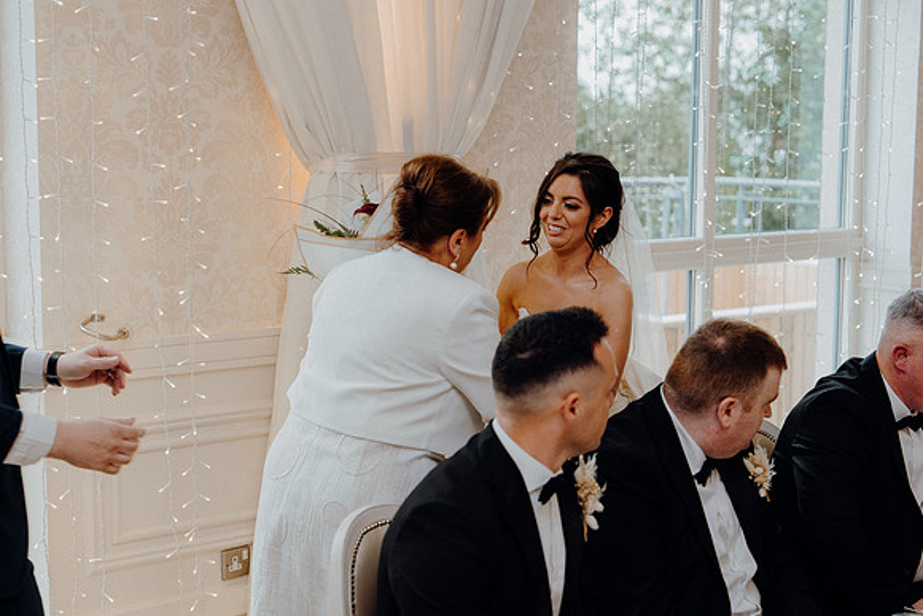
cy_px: 308
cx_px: 462
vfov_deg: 22.6
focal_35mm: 60
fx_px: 1539
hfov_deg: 33.4
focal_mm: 60
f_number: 3.5
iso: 800
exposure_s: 1/160
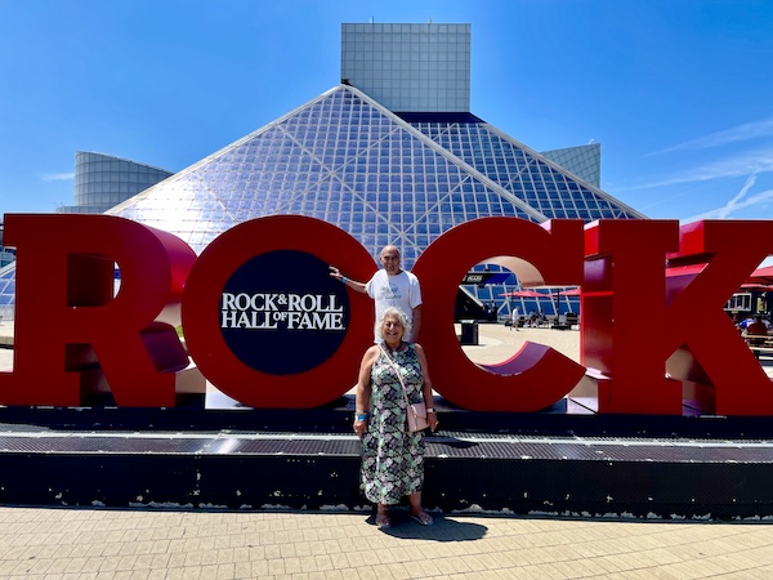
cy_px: 290
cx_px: 386
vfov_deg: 54.9
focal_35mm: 25
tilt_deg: +1.1
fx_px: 558
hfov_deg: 69.4
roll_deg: -0.7
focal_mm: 5.1
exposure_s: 1/2597
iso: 32
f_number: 1.6
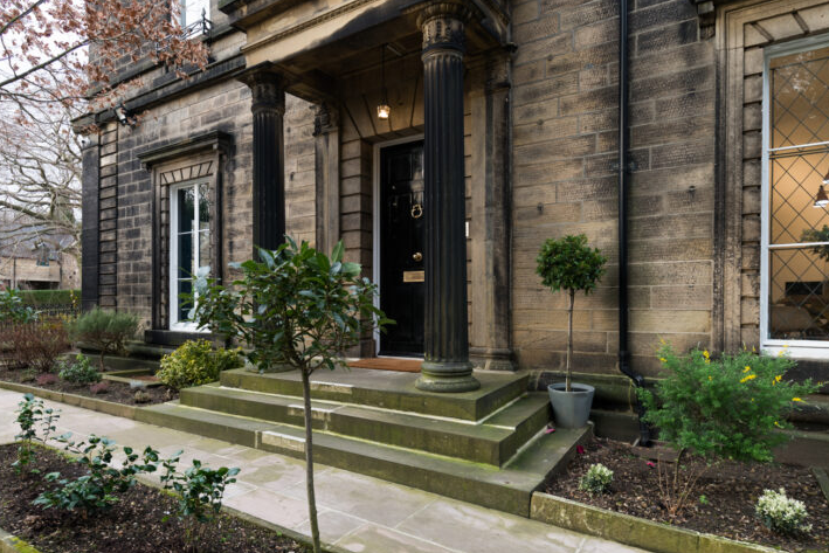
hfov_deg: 78.0
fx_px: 507
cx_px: 350
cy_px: 307
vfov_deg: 57.1
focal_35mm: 22
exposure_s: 1/80
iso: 100
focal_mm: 15
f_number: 4
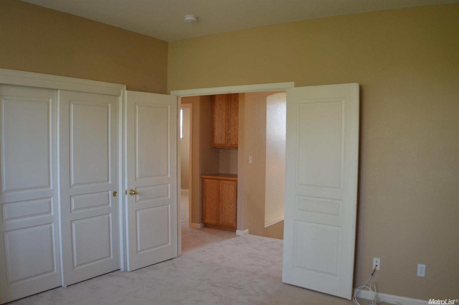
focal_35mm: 39
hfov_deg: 49.6
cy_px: 152
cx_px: 230
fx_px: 497
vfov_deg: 34.1
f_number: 4
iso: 560
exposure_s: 1/60
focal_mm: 26
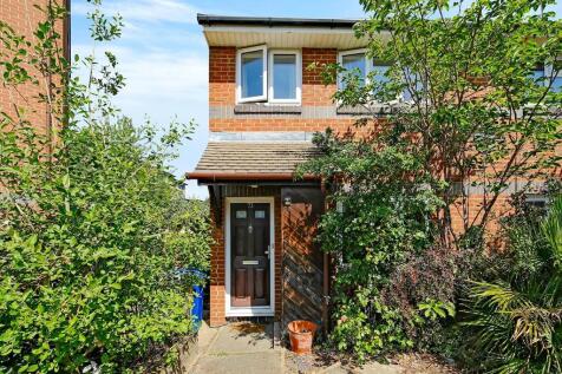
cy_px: 187
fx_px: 234
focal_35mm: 15
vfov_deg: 77.3
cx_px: 281
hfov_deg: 100.4
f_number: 5.6
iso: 160
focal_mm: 10
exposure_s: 1/350
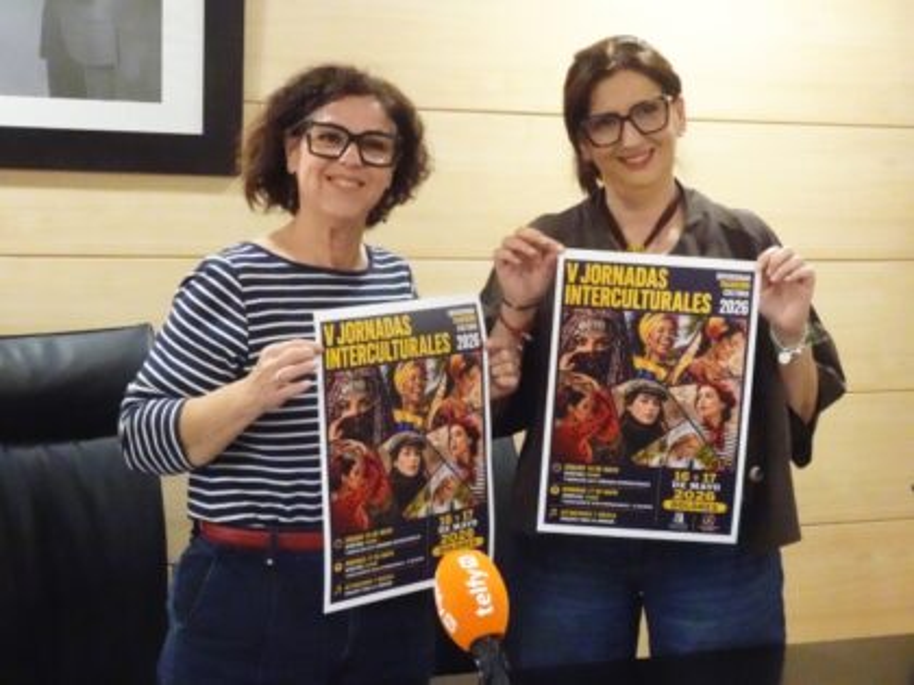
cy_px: 342
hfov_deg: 35.5
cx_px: 457
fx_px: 1426
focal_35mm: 54
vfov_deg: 27.0
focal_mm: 8.64
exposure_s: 1/100
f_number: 4.5
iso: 3200
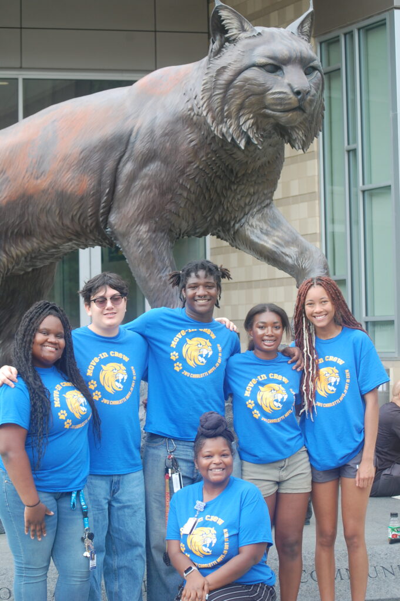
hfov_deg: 16.5
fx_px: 1377
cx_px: 200
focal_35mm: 82
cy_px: 300
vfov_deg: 24.6
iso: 200
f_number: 6.3
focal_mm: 55
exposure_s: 1/160
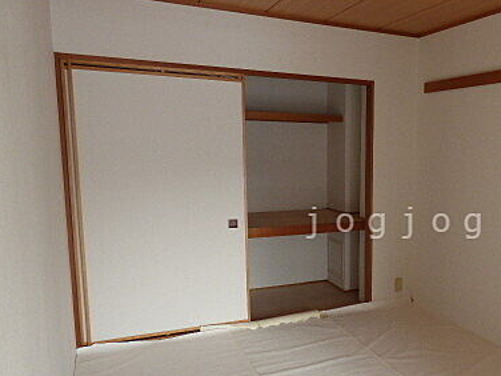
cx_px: 397
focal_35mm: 34
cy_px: 223
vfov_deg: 41.6
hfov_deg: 50.8
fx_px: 492
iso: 100
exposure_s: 1/80
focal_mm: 3.58
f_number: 2.8
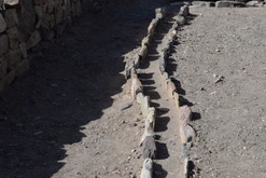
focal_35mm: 81
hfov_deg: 24.4
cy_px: 125
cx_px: 230
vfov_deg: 16.8
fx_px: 599
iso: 100
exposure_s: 1/320
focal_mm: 40
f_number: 9
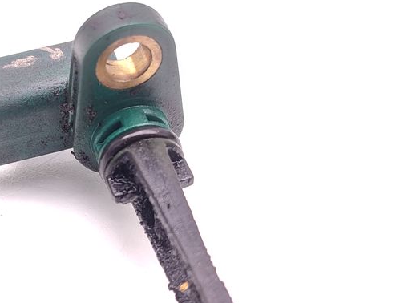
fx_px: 712
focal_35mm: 61
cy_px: 171
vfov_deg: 24.0
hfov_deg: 30.8
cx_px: 72
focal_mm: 5.89
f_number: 1.89
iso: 200
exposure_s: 1/100
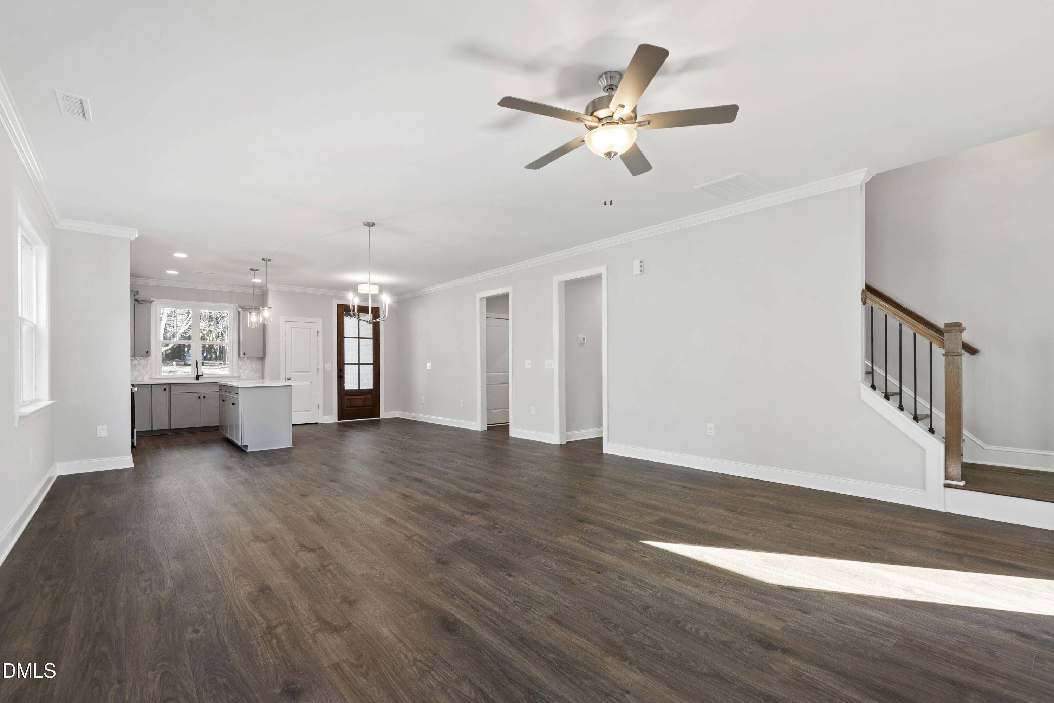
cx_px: 527
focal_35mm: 15
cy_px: 352
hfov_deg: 100.4
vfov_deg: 77.3
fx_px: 439
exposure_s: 1/3
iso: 100
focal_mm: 10
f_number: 8
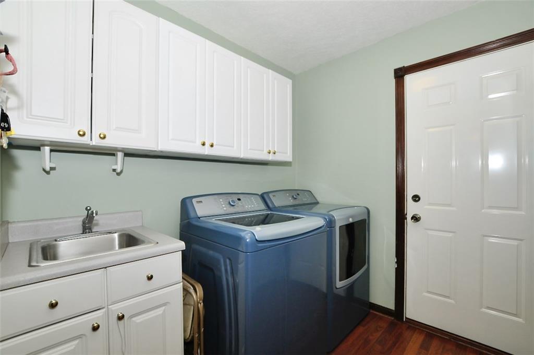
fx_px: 222
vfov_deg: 77.2
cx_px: 267
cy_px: 178
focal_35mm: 15
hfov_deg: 100.5
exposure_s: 1/60
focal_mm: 10
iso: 400
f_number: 5.6
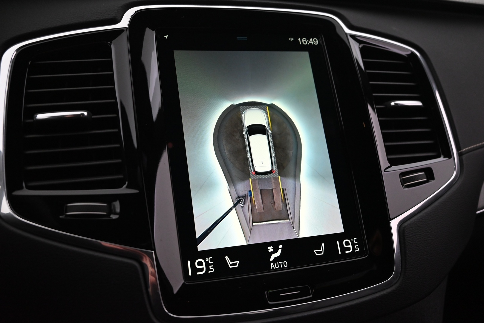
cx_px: 242
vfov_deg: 38.9
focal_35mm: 34
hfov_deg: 55.8
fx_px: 457
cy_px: 162
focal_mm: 34
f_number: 5
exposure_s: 1/60
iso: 3200
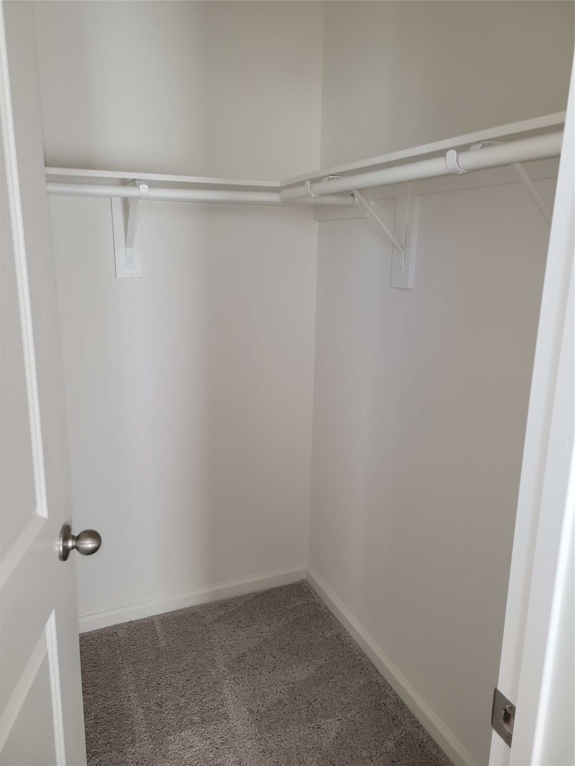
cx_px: 288
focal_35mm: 26
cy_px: 383
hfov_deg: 53.1
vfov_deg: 67.3
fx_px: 576
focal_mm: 5.4
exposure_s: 1/60
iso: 50
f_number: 1.8
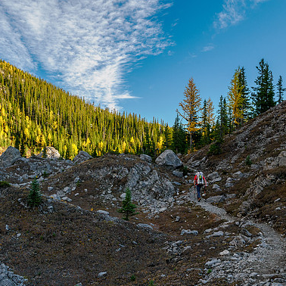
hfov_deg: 43.0
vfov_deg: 43.8
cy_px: 152
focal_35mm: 38
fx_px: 355
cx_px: 88
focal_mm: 14
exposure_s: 1/60
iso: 400
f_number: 8
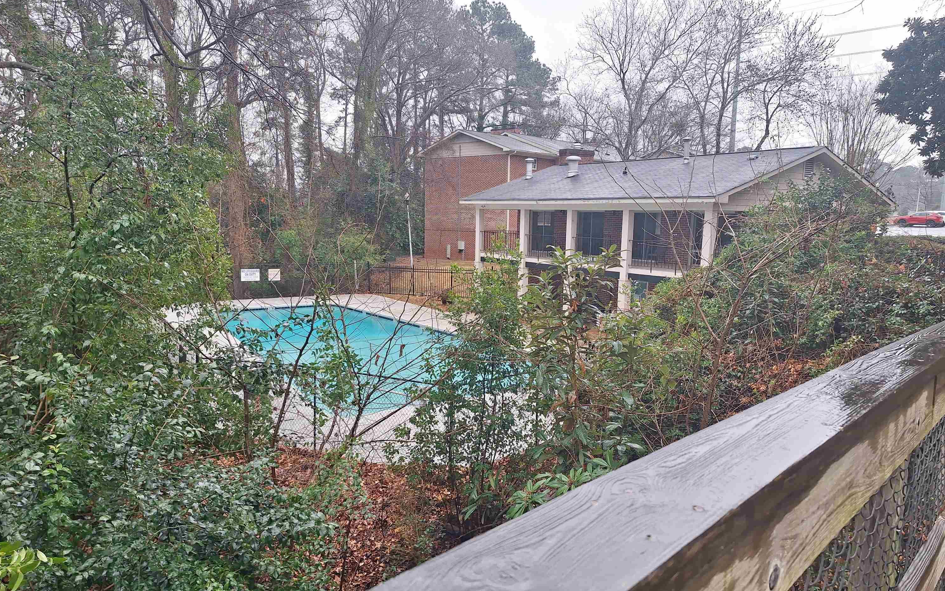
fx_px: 644
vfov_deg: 49.3
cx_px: 476
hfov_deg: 72.5
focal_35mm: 25
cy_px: 303
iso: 40
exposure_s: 1/162
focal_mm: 5.54
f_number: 1.8
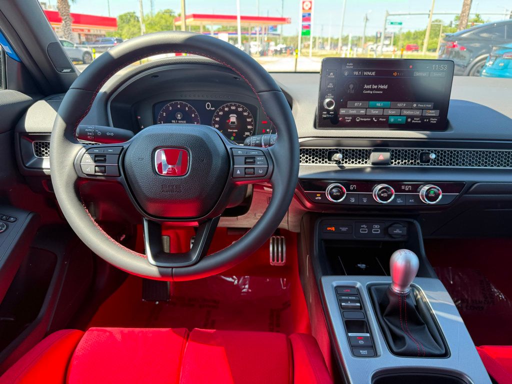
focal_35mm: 24
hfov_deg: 71.6
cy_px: 192
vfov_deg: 56.8
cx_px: 256
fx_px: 355
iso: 64
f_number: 1.78
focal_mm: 6.76
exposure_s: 1/121
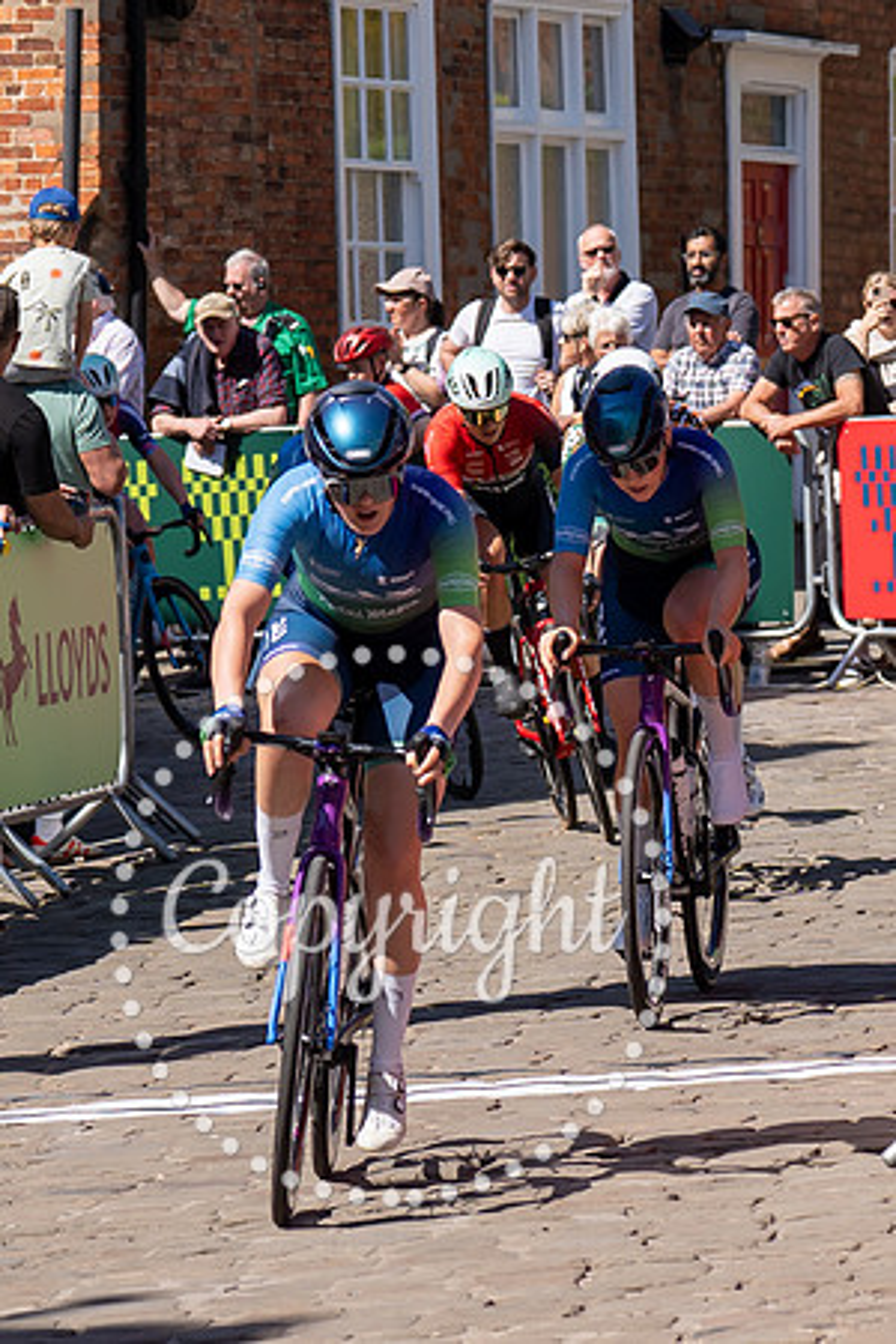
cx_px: 349
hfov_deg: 5.6
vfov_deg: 8.4
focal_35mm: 244
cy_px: 247
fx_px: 9121
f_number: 4
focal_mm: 70
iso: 100
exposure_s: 1/1250
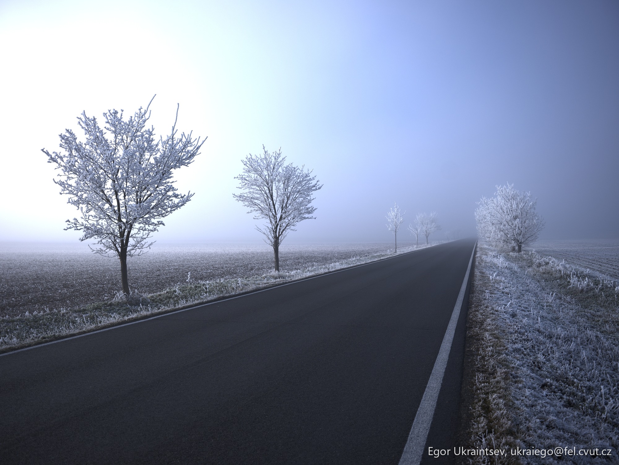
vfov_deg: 48.2
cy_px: 232
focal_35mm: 29
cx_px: 310
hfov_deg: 61.7
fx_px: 519
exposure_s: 1/450
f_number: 5
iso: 100
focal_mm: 36.3
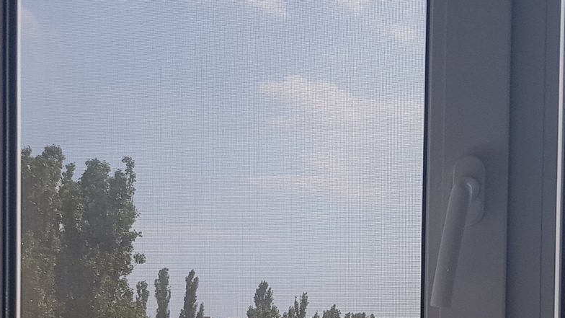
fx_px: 1109
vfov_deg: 15.7
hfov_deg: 28.6
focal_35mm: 74
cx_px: 245
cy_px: 380
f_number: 1.7
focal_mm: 4.2
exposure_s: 1/2272
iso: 40
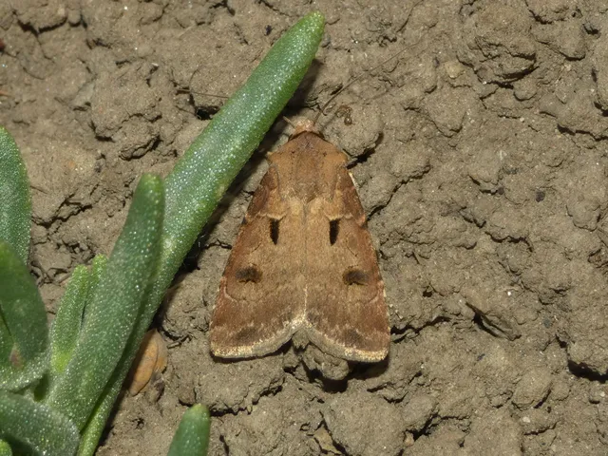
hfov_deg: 14.0
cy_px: 228
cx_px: 304
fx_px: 2477
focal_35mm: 141
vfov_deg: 10.5
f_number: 5.3
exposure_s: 1/50
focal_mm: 25.2
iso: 80
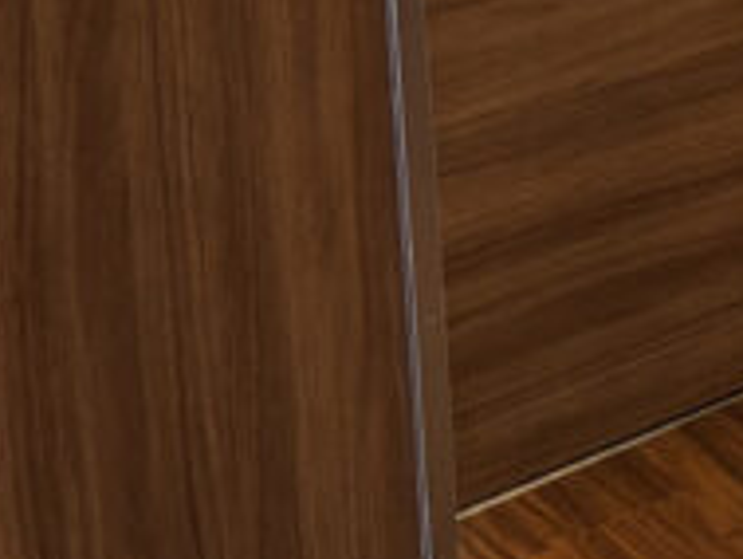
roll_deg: +1.7
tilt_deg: -5.9
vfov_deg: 7.8
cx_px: 1549
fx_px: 3544
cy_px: -1106
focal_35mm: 165
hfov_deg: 10.8
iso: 125
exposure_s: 1/50
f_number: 1.6
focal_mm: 5.96
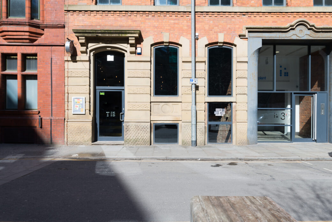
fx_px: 277
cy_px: 111
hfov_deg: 61.9
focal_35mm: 30
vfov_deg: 43.6
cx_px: 166
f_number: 5
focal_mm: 30
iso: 100
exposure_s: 1/800
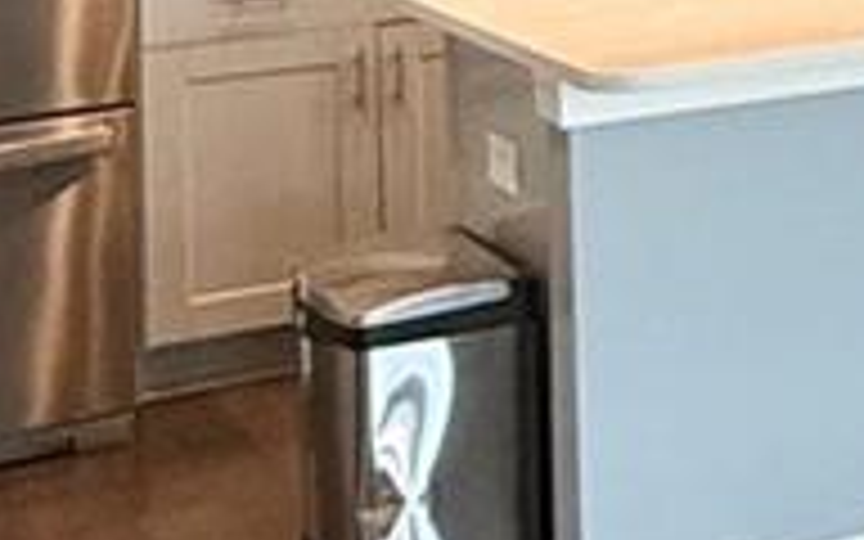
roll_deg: +0.3
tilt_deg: +0.1
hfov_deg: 14.3
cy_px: -369
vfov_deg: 10.5
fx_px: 2802
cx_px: 1791
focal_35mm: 119
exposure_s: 1/120
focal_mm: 2.22
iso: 250
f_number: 2.2
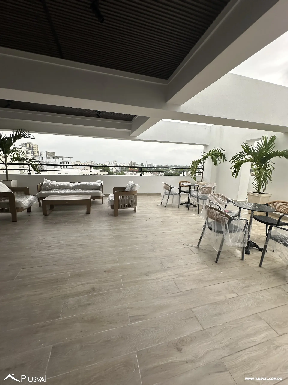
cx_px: 144
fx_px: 155
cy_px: 192
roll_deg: -2.5
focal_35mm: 14
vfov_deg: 102.1
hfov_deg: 85.7
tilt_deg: -9.4
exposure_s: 1/197
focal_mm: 2.22
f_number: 2.2
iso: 40
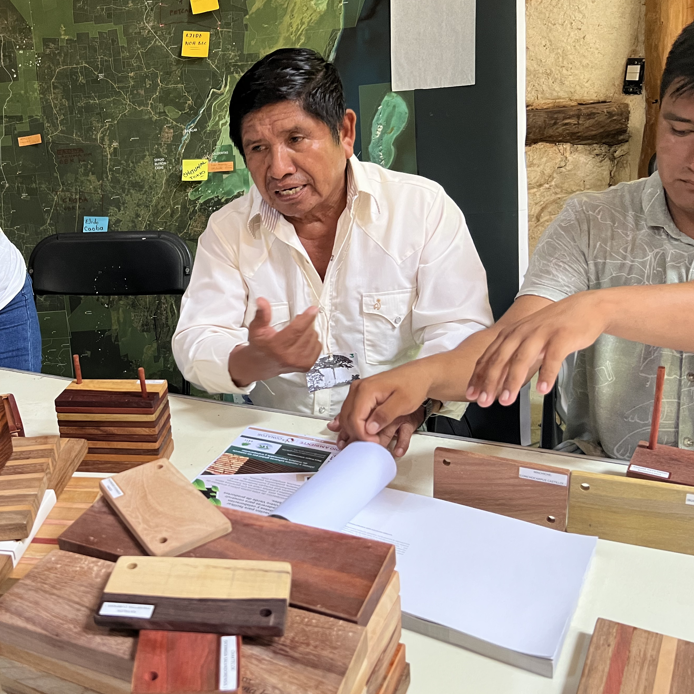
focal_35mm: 35
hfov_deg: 45.5
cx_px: 169
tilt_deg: -20.8
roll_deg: +6.8
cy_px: 330
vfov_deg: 47.2
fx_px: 794
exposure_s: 1/60
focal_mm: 5.7
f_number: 1.5
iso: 250
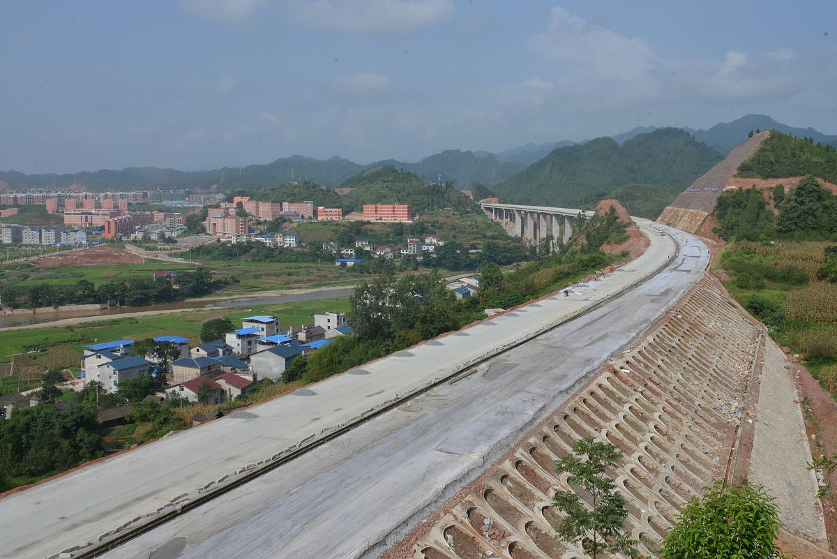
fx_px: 558
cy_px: 280
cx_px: 418
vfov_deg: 53.2
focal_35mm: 24
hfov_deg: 73.7
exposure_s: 1/100
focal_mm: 24
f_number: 20
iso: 160
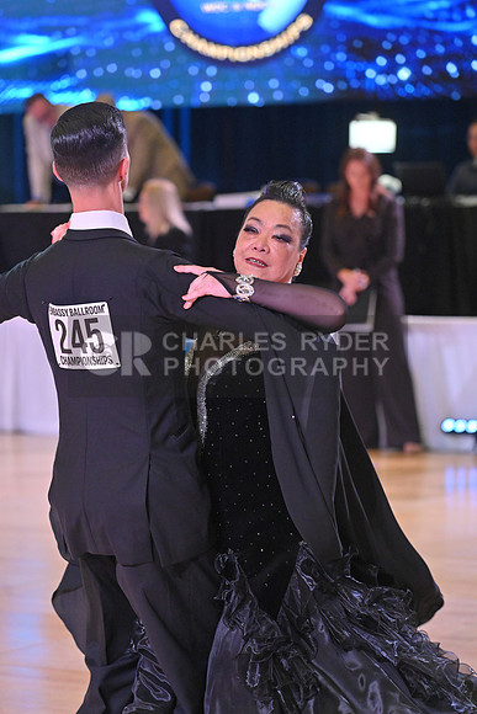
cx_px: 238
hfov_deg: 9.2
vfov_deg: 13.7
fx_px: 2979
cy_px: 357
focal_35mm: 150
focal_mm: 150
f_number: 5
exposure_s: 1/400
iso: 4000
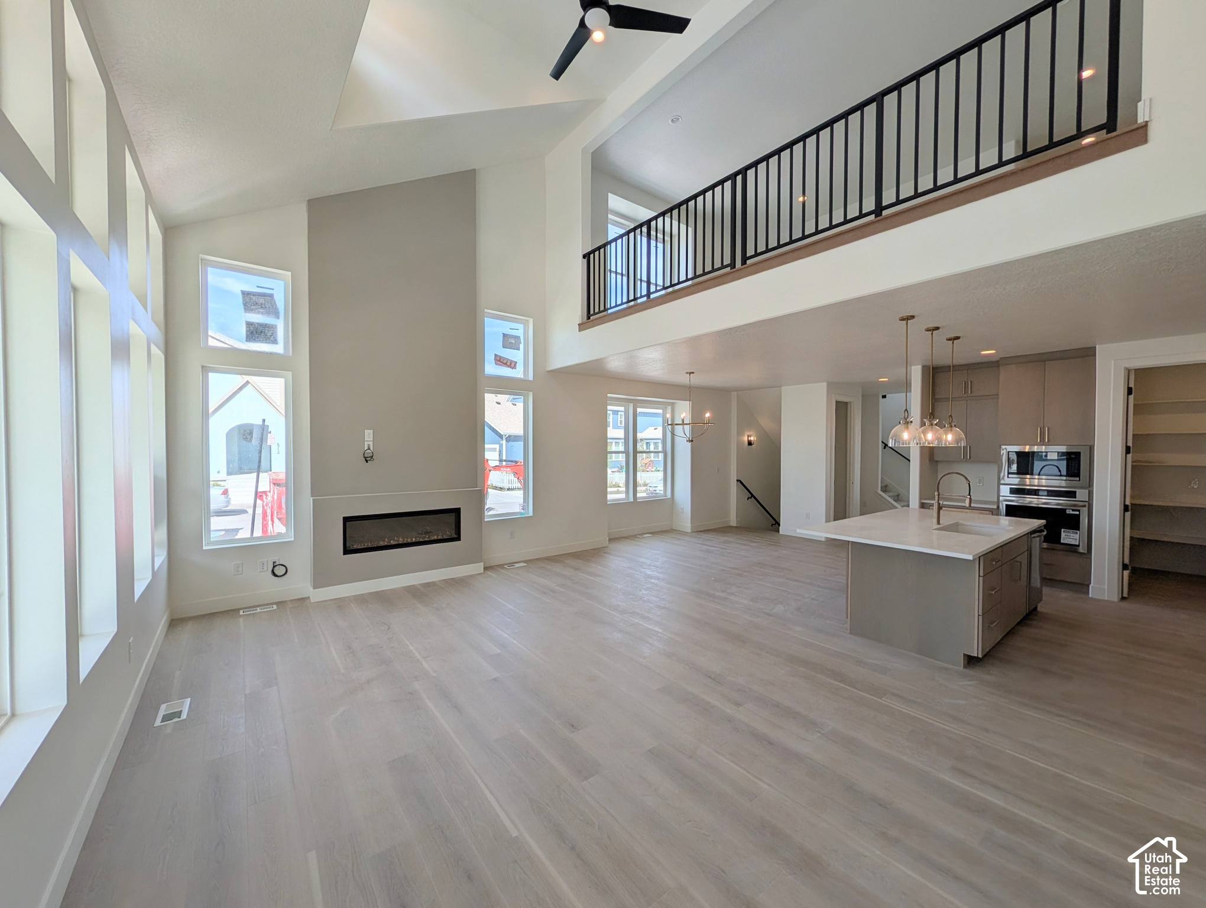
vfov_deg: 94.6
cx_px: 603
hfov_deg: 110.5
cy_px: 454
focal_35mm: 12
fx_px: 419
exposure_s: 1/1672
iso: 57
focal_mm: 2.02
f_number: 1.7
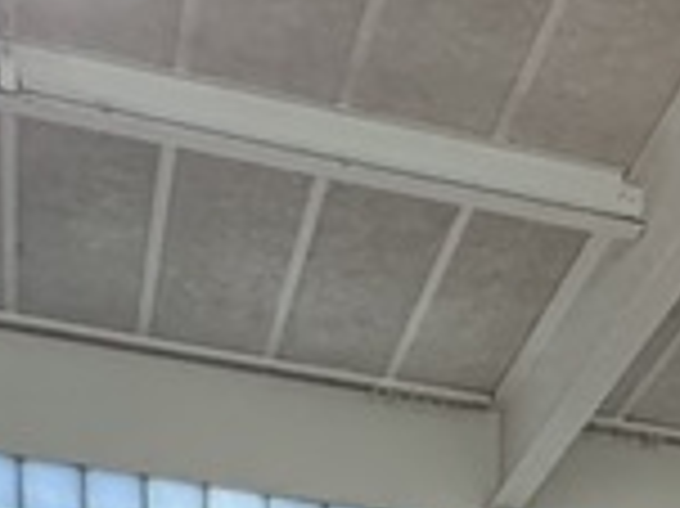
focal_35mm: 95
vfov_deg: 10.0
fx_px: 1865
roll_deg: -2.3
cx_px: 653
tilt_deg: -13.9
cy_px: 1645
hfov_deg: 20.1
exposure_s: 1/168
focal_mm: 2.22
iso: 250
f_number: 2.2
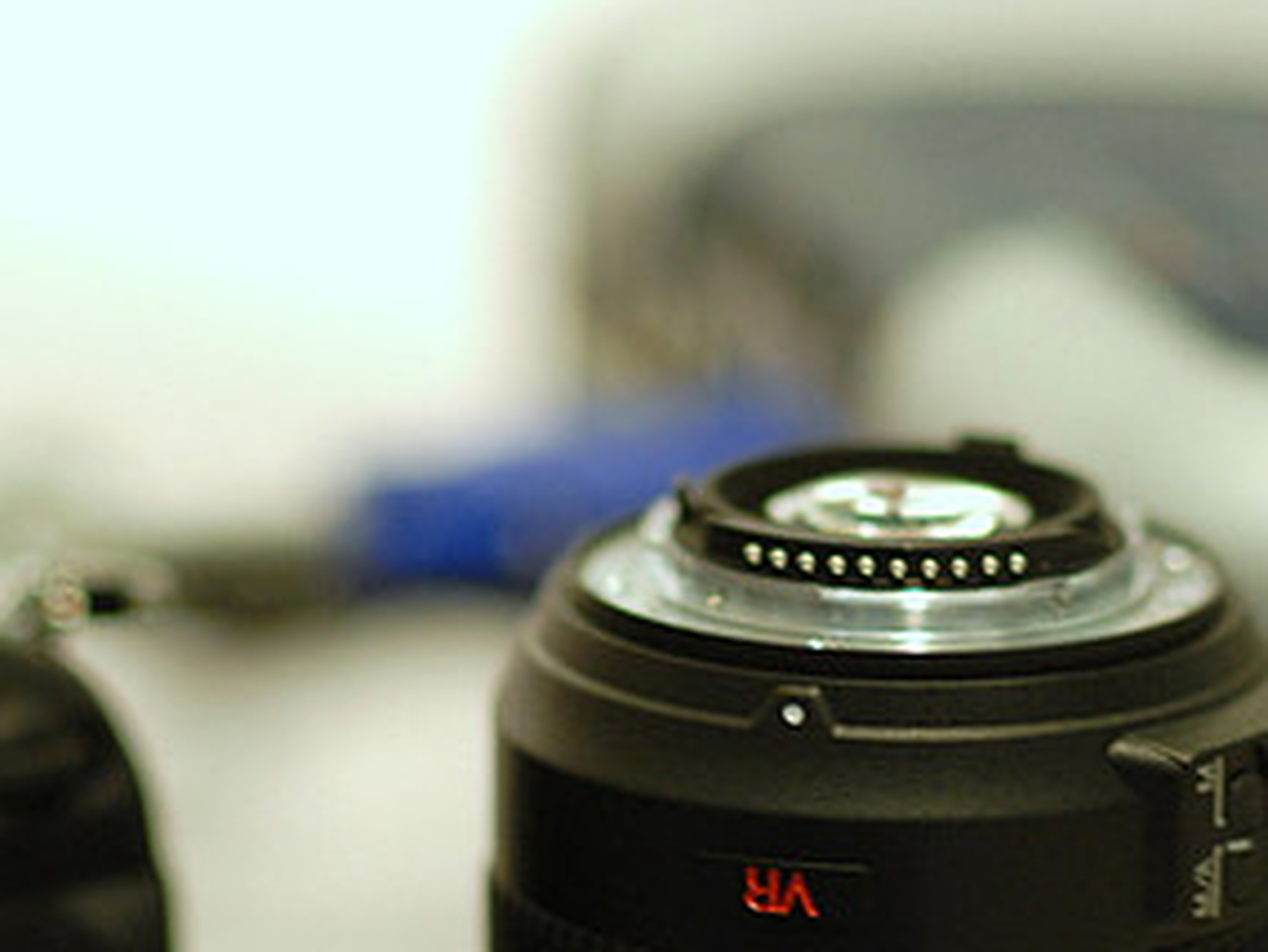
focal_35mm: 250
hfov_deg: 7.9
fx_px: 9161
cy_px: 747
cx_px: 965
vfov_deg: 5.9
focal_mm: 85
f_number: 1.4
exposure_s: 1/45
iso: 400
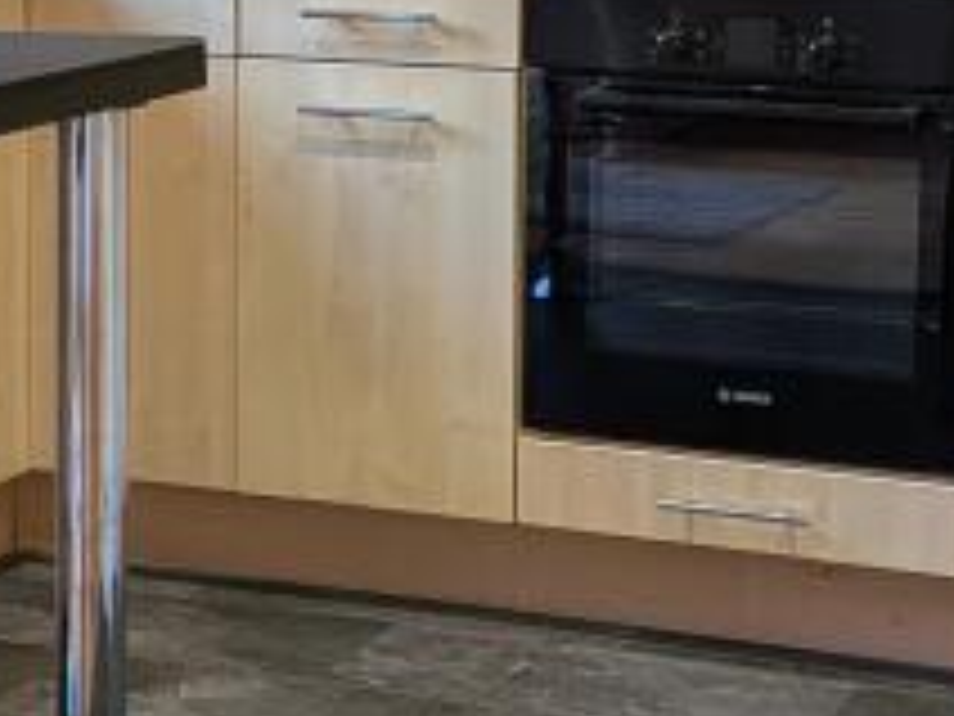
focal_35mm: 116
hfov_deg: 16.9
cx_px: 225
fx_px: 3197
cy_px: 14
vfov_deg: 12.6
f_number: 1.7
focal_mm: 4.53
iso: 27
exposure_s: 1/366
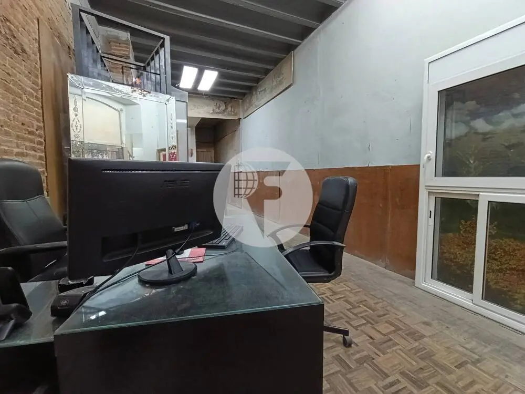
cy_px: 197
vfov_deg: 81.7
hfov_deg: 98.2
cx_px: 262
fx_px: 227
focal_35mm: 15
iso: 500
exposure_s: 1/50
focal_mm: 1.65
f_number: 2.2
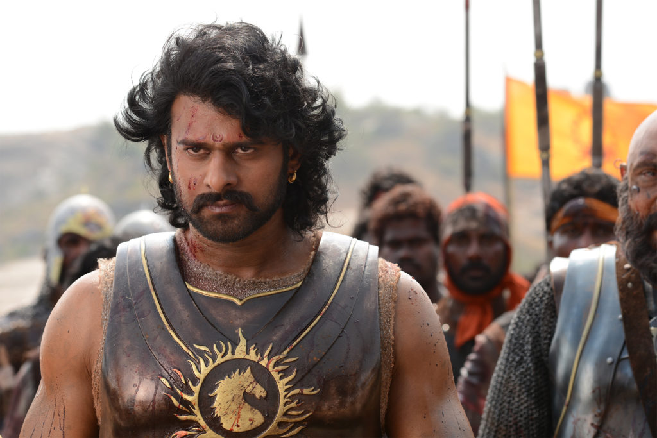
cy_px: 219
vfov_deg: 11.4
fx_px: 2190
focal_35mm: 120
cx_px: 328
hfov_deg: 17.1
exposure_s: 1/320
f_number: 8
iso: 200
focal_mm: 120
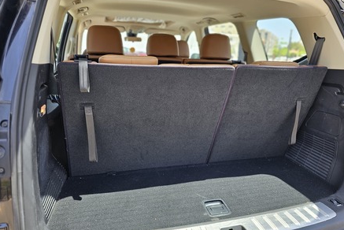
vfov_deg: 51.4
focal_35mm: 25
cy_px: 117
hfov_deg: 71.4
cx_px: 178
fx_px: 239
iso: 25
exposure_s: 1/190
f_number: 1.7
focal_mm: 6.3
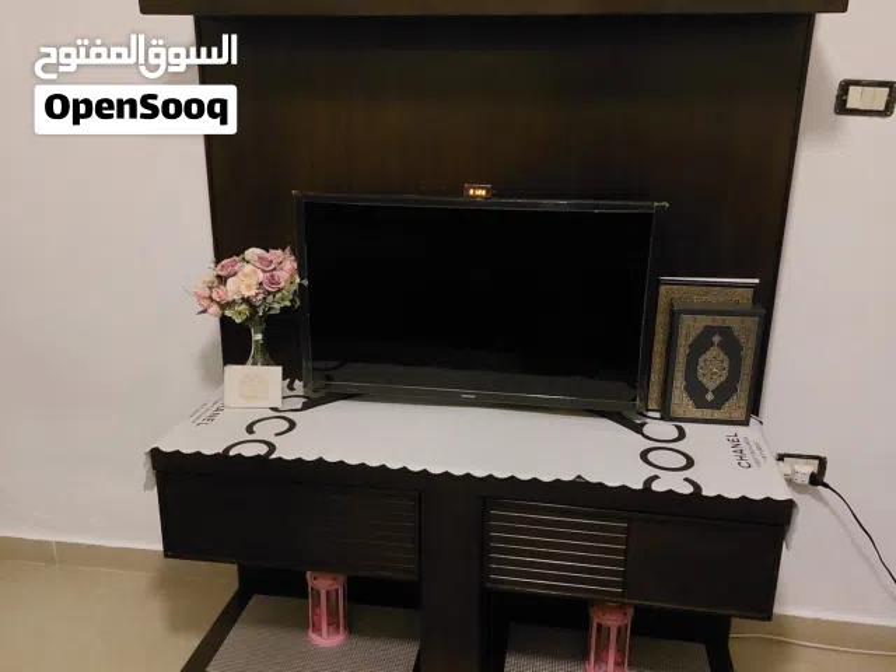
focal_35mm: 24
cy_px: 336
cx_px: 448
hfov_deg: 71.6
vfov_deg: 56.8
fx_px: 621
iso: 2000
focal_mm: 5.23
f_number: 1.8
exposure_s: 1/20
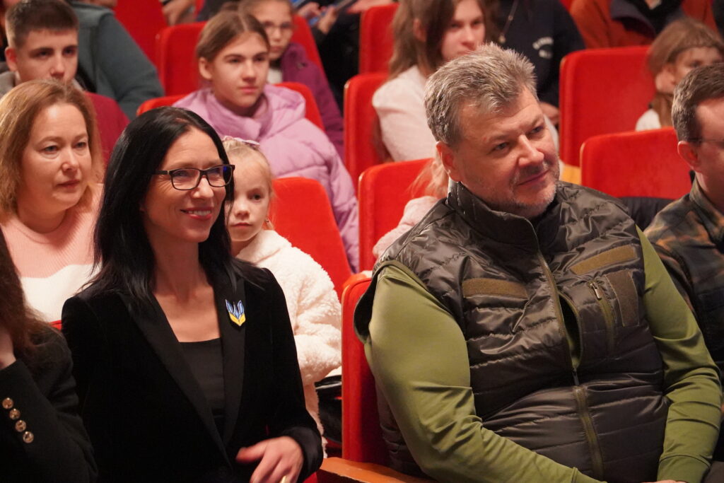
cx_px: 362
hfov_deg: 14.8
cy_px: 242
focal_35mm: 139
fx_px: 2796
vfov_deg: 9.9
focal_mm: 93
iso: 12800
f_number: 4
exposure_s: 1/60
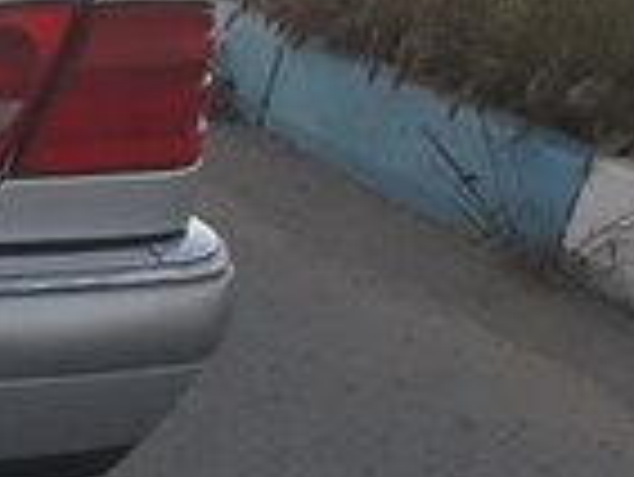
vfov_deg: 11.8
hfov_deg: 13.0
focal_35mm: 126
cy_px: 160
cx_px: -724
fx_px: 2310
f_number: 1.7
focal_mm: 3.71
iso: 50
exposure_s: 1/100
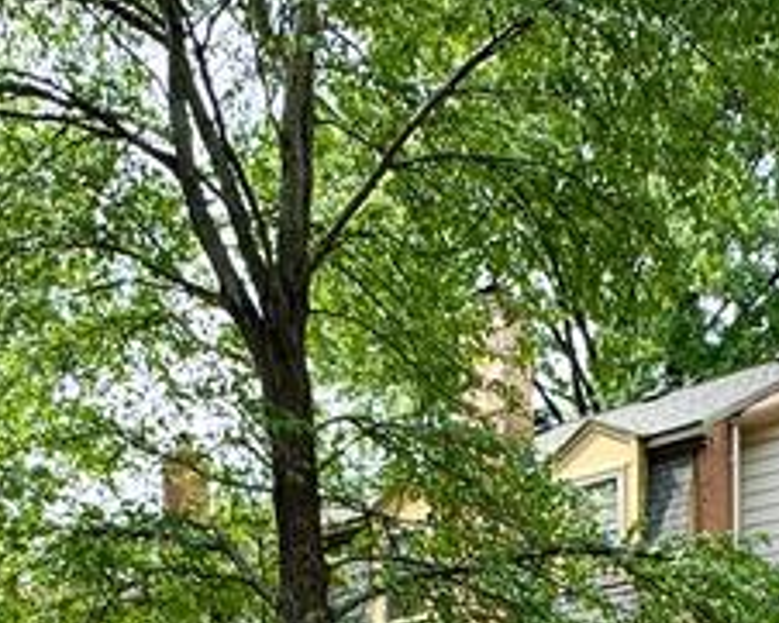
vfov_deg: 21.6
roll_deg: +0.2
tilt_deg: +0.2
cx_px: 327
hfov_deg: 30.4
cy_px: 860
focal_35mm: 62
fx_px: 1430
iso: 40
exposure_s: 1/573
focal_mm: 2.22
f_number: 2.2
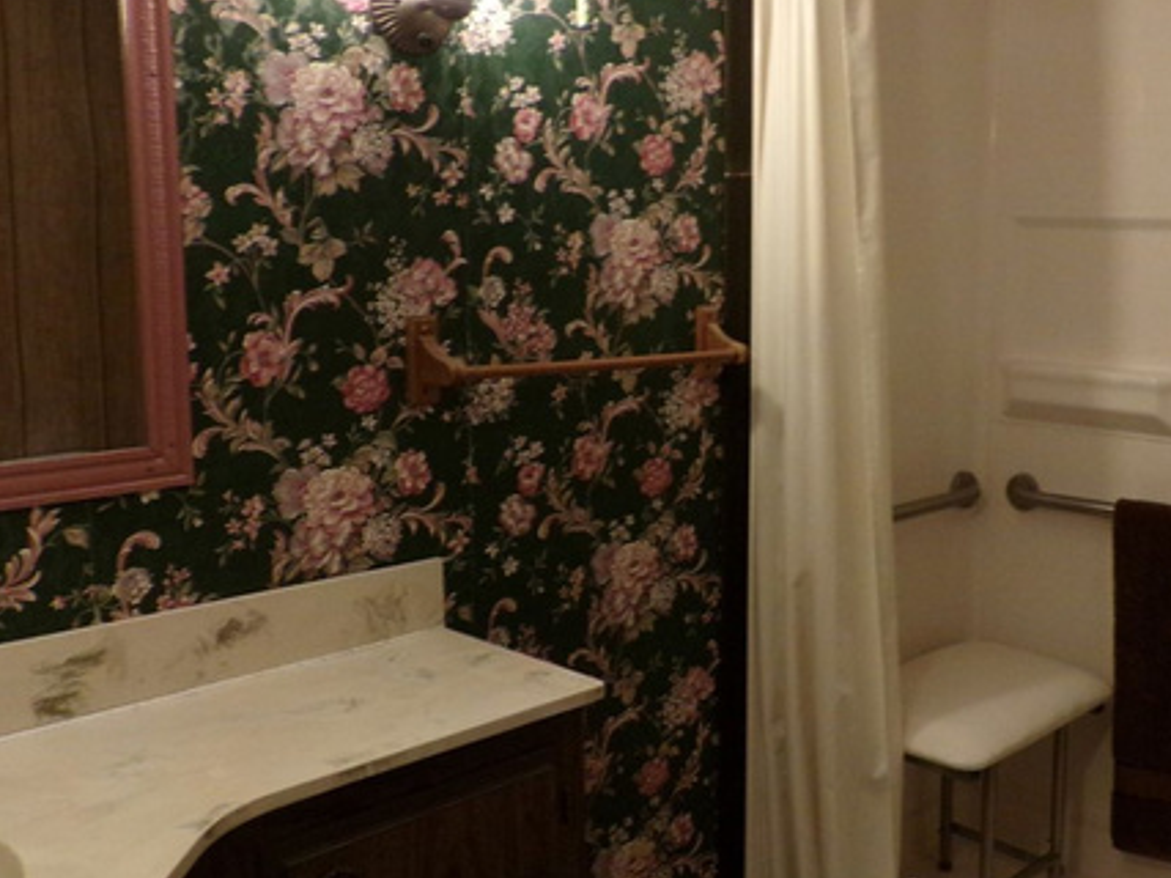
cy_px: 401
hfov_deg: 46.9
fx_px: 1319
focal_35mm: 39
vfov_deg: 36.8
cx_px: 809
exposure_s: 1/17
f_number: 3.2
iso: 272
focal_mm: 4.7
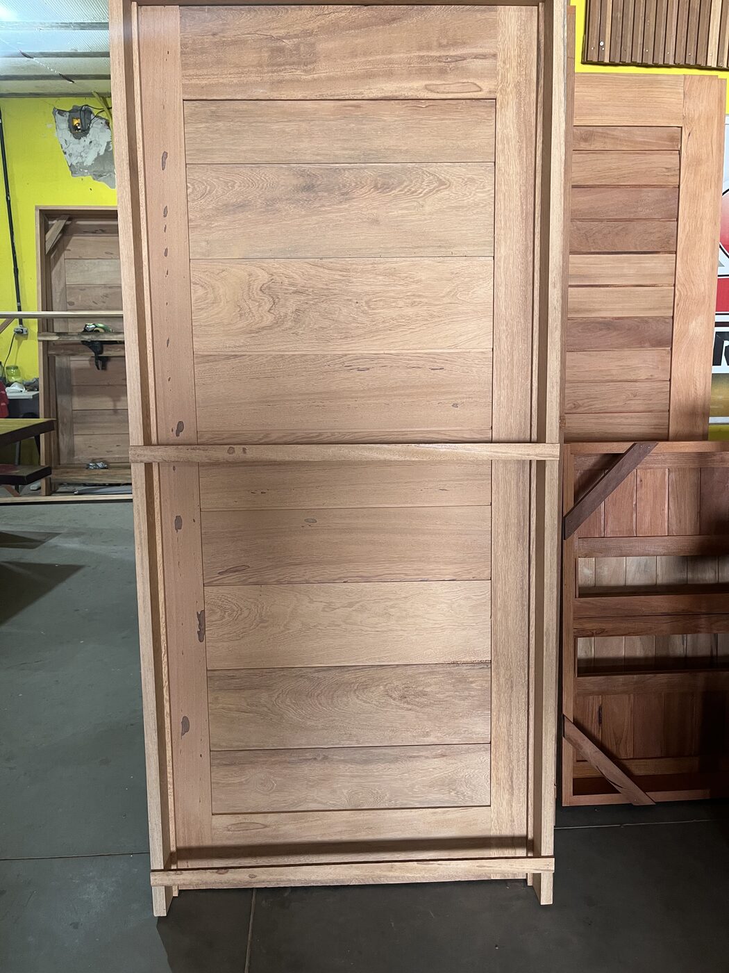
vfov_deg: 67.3
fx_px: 730
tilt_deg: -14.3
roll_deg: +1.0
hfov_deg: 53.1
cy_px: 486
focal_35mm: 26
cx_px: 364
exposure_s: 1/60
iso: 125
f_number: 1.6
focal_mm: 5.1
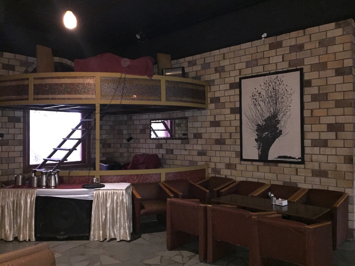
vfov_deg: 48.2
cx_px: 178
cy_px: 133
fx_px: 297
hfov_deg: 61.7
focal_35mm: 29
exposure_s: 1/17
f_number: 2.2
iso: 800
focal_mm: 4.15
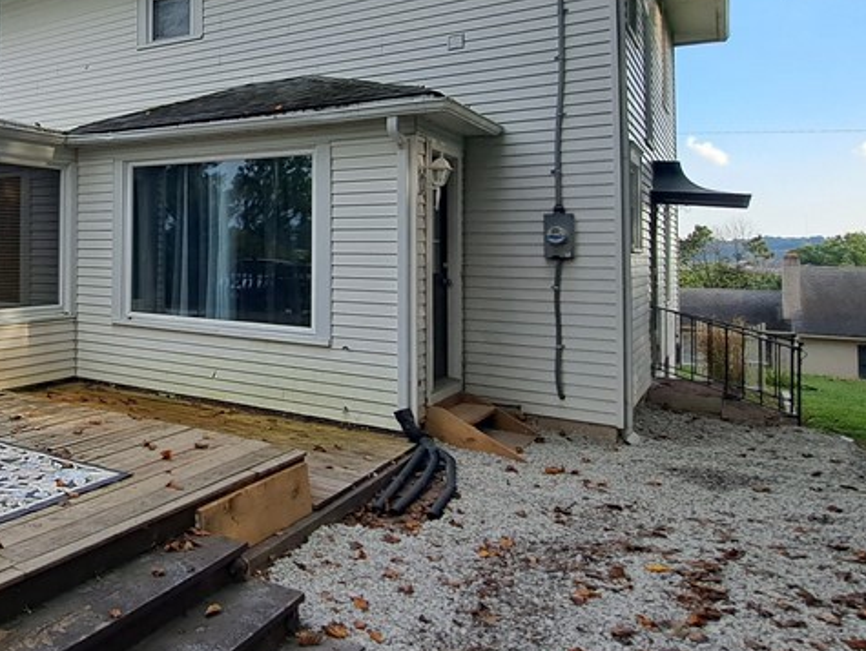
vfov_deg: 48.8
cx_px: 78
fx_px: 701
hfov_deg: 54.7
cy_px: 206
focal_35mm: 28
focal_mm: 1.74
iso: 50
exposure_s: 1/516
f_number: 2.2
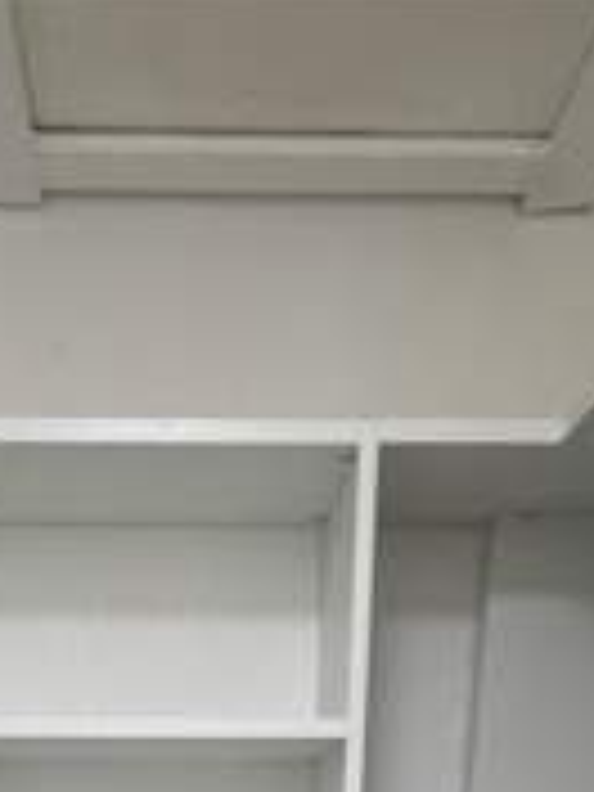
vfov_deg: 22.3
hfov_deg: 28.3
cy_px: 1422
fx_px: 1167
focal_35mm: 51
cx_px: 184
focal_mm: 2.22
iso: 160
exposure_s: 1/120
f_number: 2.2
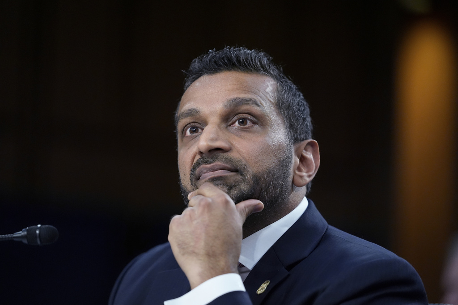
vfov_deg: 7.1
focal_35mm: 192
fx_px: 2442
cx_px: 229
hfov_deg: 10.7
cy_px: 152
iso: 3200
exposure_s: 1/500
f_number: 2.8
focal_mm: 192
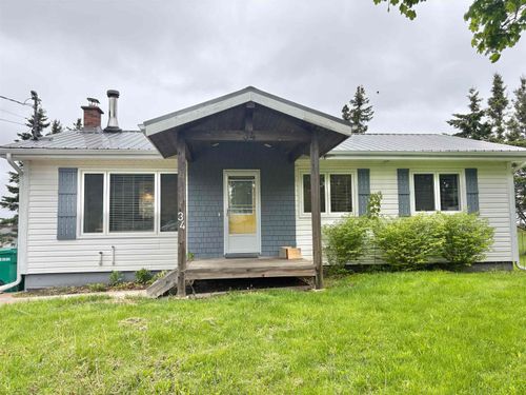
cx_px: 263
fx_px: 395
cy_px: 198
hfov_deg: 67.3
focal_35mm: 26
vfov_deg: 53.1
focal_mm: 5.96
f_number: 1.6
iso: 50
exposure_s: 1/1484
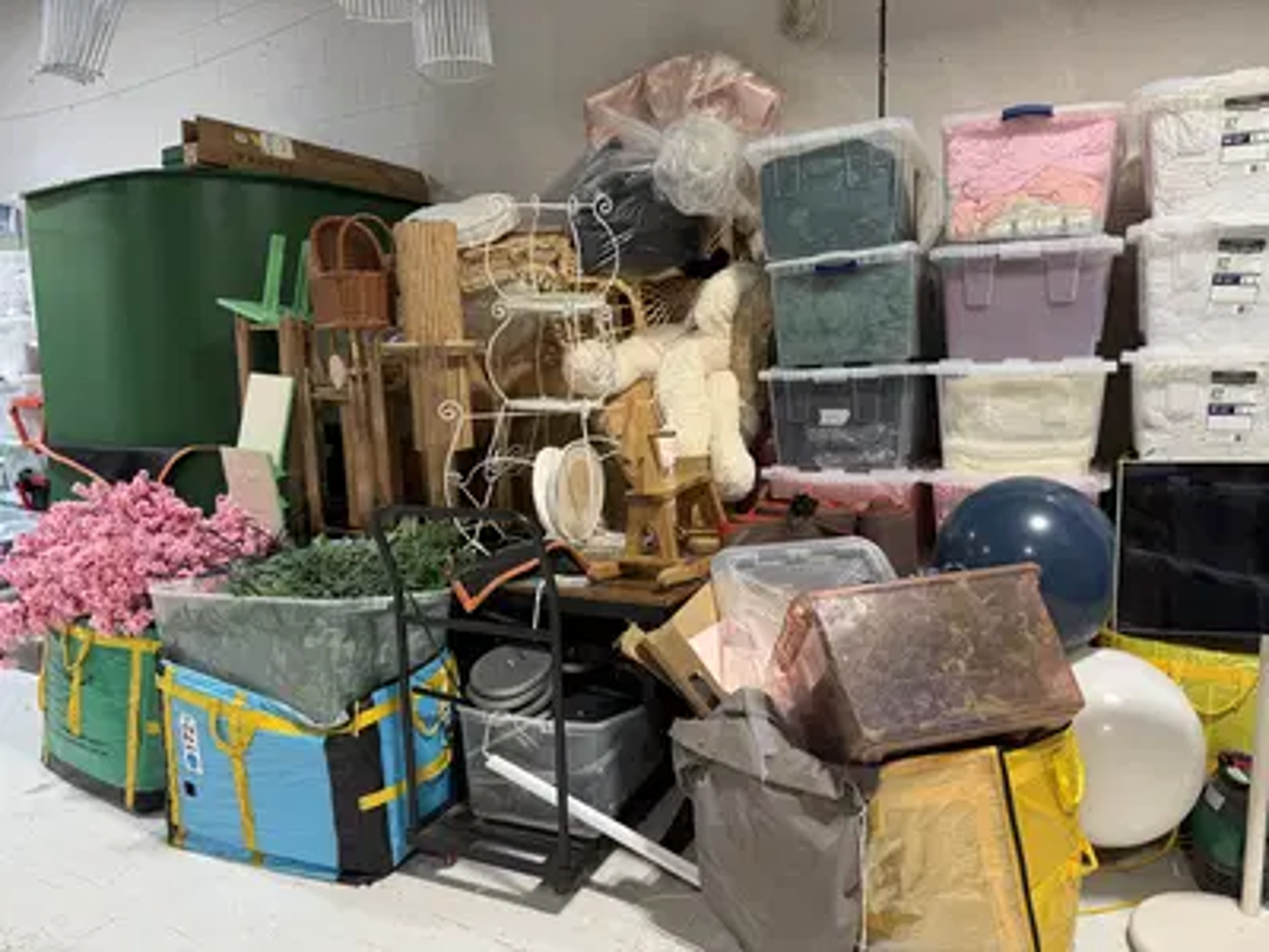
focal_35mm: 24
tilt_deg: -7.0
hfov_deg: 71.6
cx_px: 634
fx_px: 880
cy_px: 476
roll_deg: +2.0
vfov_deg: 56.8
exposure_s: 1/60
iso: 100
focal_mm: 6.76
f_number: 1.78
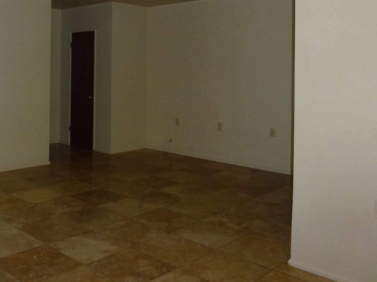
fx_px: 414
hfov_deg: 47.5
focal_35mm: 38
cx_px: 103
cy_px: 66
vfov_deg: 36.7
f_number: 3.3
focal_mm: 4.3
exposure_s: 1/60
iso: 250
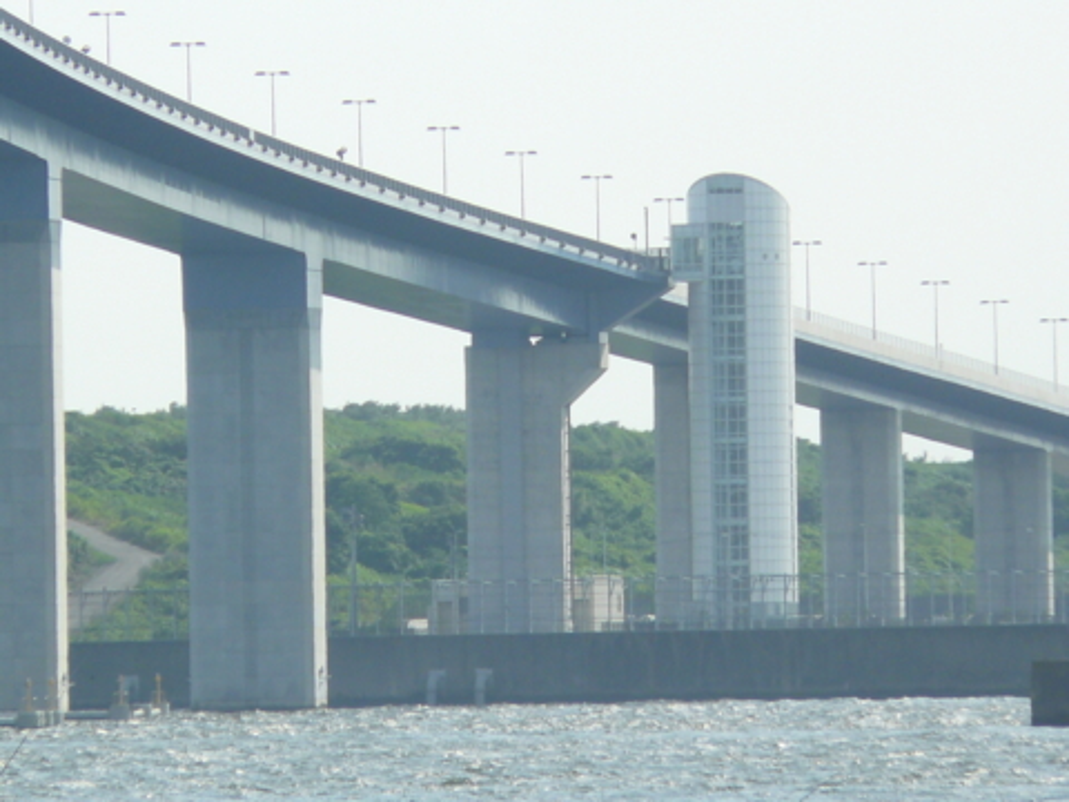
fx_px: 20011
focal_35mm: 648
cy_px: 401
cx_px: 534
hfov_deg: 3.1
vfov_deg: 2.3
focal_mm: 72
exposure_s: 1/500
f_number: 5.6
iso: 100
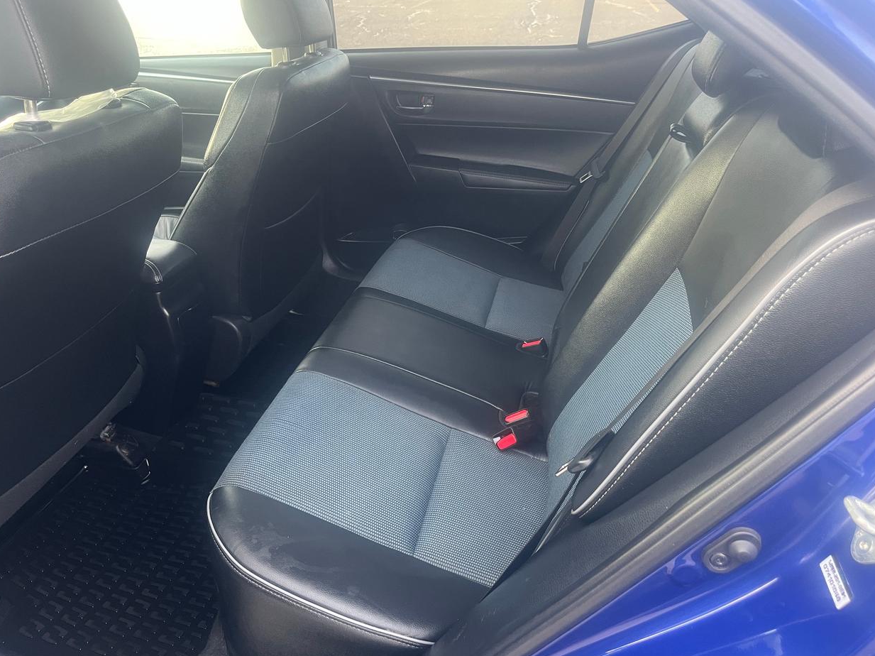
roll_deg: +0.5
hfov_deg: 65.3
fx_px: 682
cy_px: 318
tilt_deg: -28.7
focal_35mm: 27
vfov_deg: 51.3
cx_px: 424
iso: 200
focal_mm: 5.1
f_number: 1.6
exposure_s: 1/60
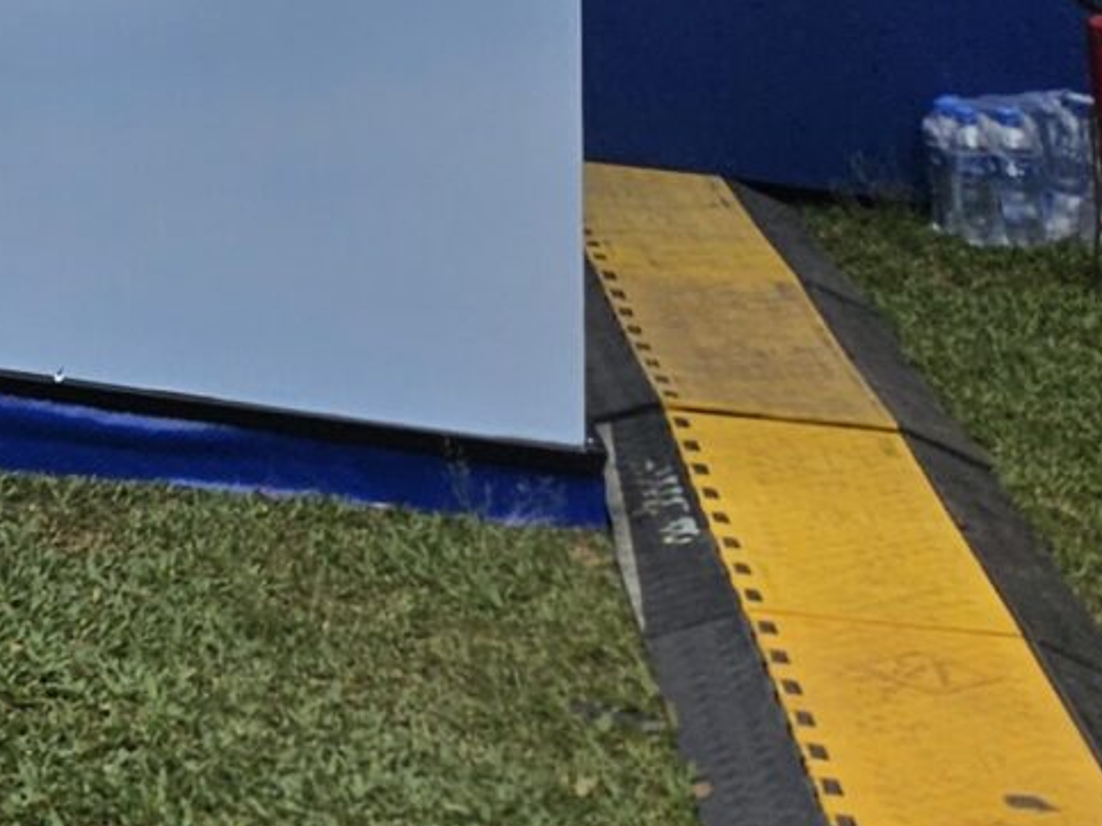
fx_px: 3883
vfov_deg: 10.9
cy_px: -931
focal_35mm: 122
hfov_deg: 12.5
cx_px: -1567
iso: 25
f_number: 1.8
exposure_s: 1/786
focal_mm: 5.4
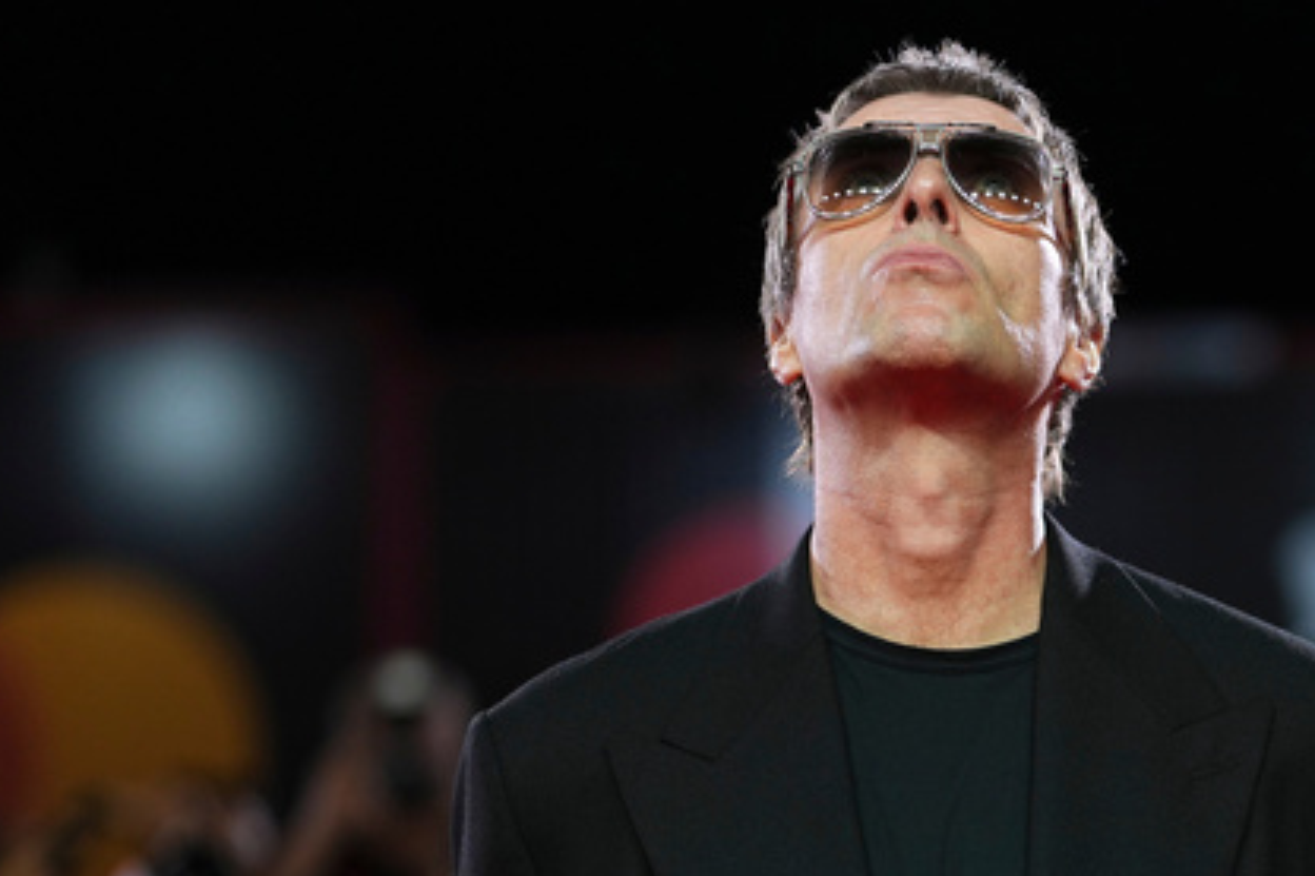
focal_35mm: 209
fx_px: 7631
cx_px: 1445
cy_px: 1044
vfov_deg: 6.5
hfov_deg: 9.7
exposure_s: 1/640
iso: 400
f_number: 1.4
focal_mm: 85
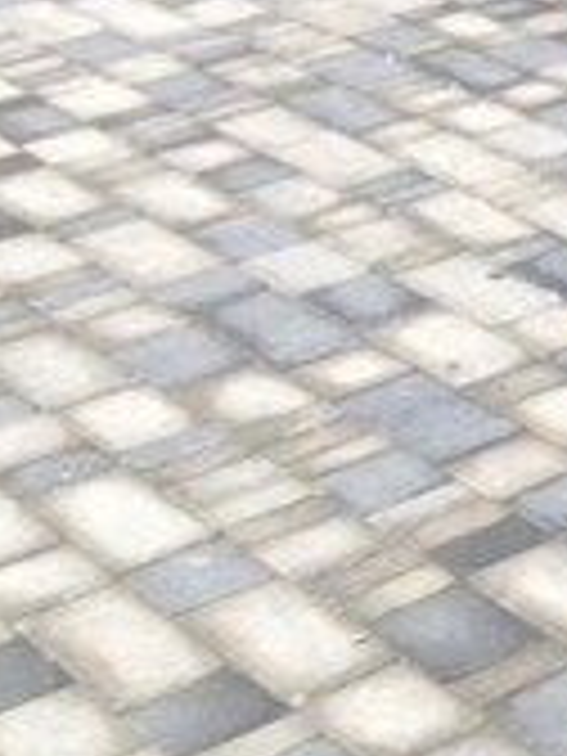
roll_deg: -1.0
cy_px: -281
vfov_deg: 14.4
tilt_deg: -10.9
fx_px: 2839
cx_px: 1184
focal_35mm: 130
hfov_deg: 10.4
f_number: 2.4
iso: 64
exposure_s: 1/60
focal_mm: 4.12
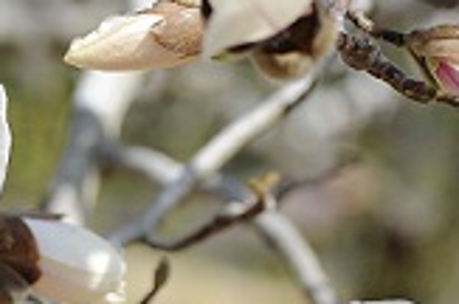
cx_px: -190
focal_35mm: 411
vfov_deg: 3.3
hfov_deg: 5.0
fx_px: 5230
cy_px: 338
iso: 500
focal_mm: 105
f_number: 11
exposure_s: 1/800
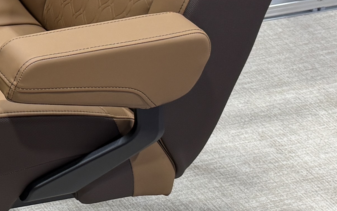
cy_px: 59
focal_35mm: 120
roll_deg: +1.9
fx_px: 1102
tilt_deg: -30.1
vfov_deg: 10.9
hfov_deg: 15.3
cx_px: -246
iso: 100
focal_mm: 6.76
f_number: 1.78
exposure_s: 1/120
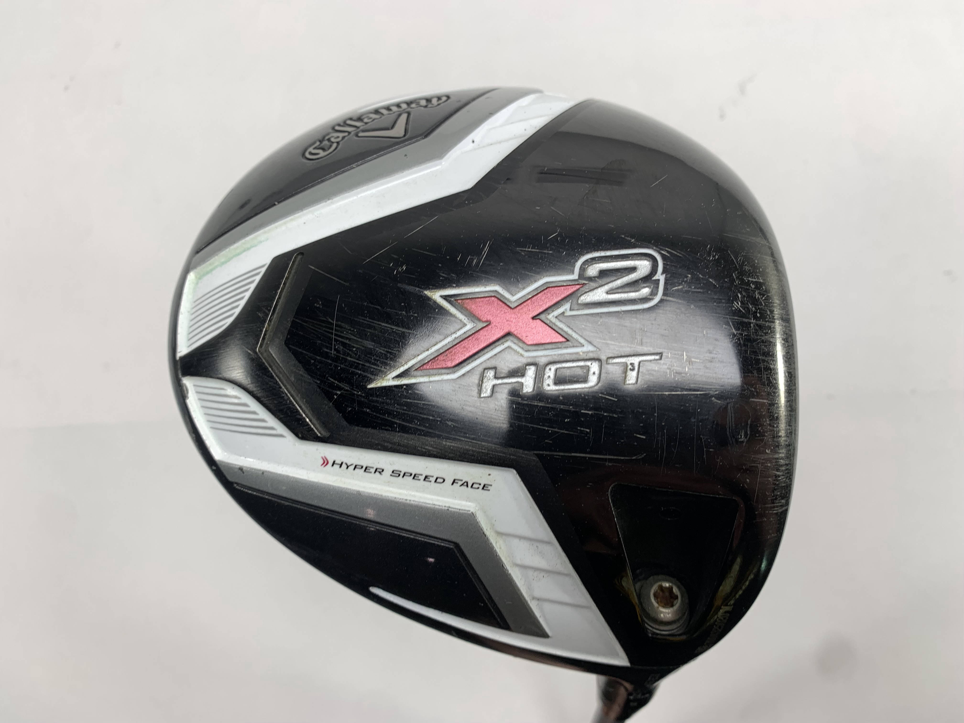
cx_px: 482
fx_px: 724
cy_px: 362
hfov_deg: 67.3
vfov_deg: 53.1
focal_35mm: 26
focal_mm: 4.25
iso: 25
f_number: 1.8
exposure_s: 1/125
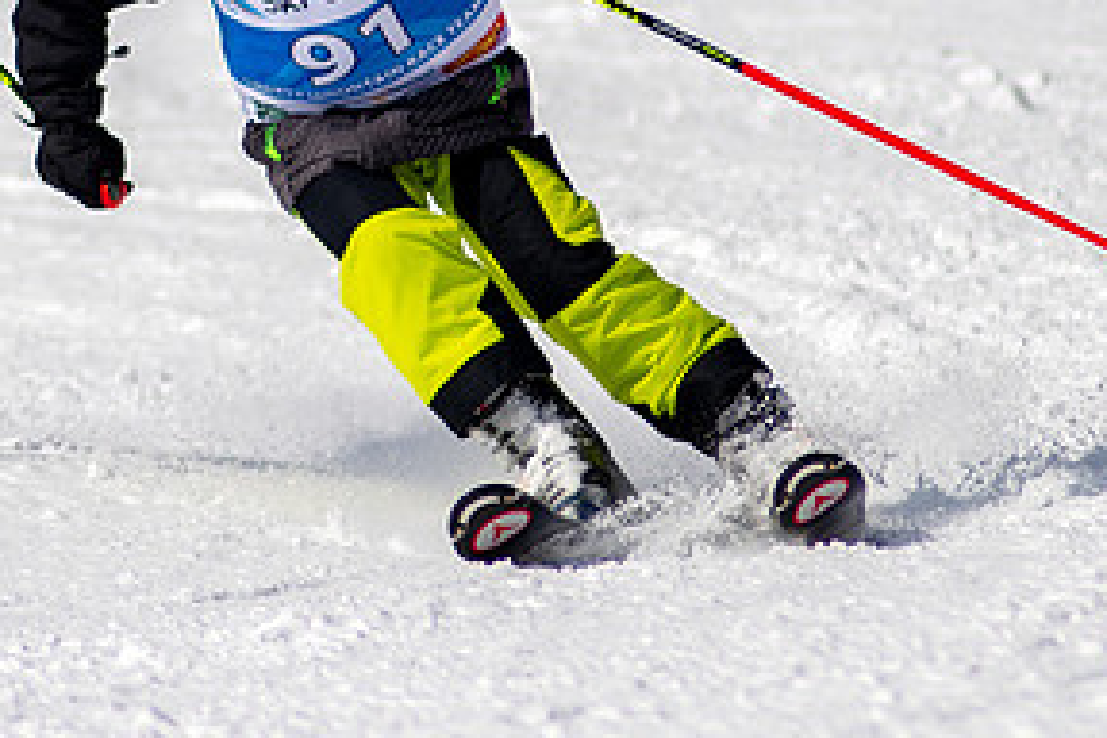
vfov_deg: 1.1
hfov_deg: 1.6
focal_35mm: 1298
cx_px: 211
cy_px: -1
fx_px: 39910
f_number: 2.8
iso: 100
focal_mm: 300
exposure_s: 1/6400
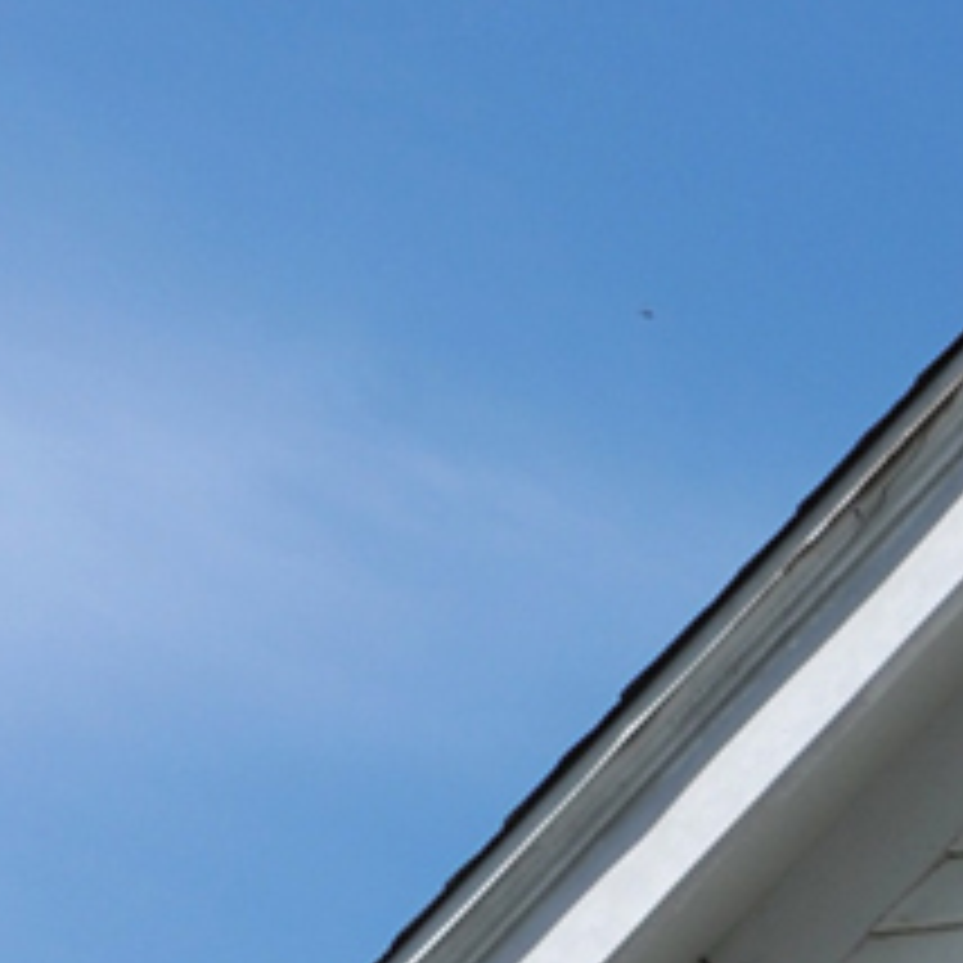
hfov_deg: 5.2
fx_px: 10103
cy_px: 3028
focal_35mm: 321
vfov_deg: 5.1
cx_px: 2655
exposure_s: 1/500
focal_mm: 45
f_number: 9
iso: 200
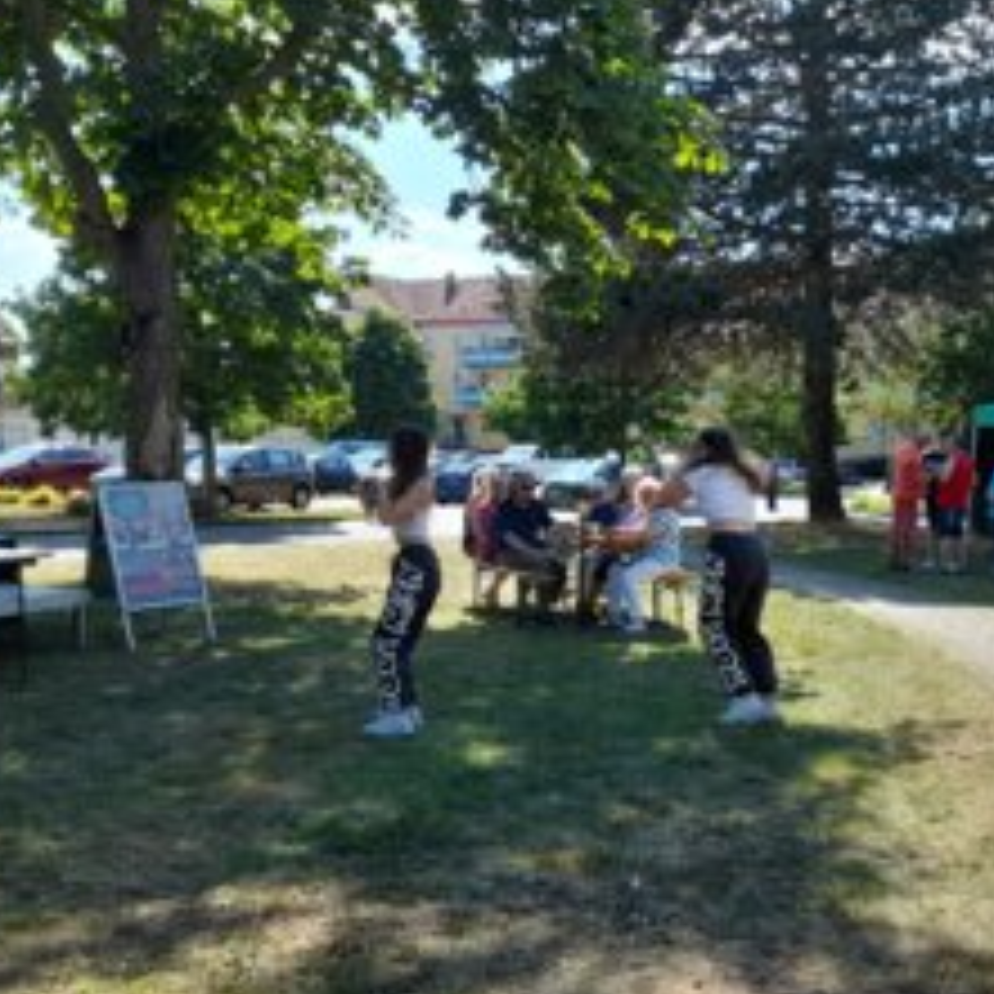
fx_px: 1299
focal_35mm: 40
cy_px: 621
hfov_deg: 41.6
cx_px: 616
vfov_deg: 41.6
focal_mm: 4.6
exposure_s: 1/224
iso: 20
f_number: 2
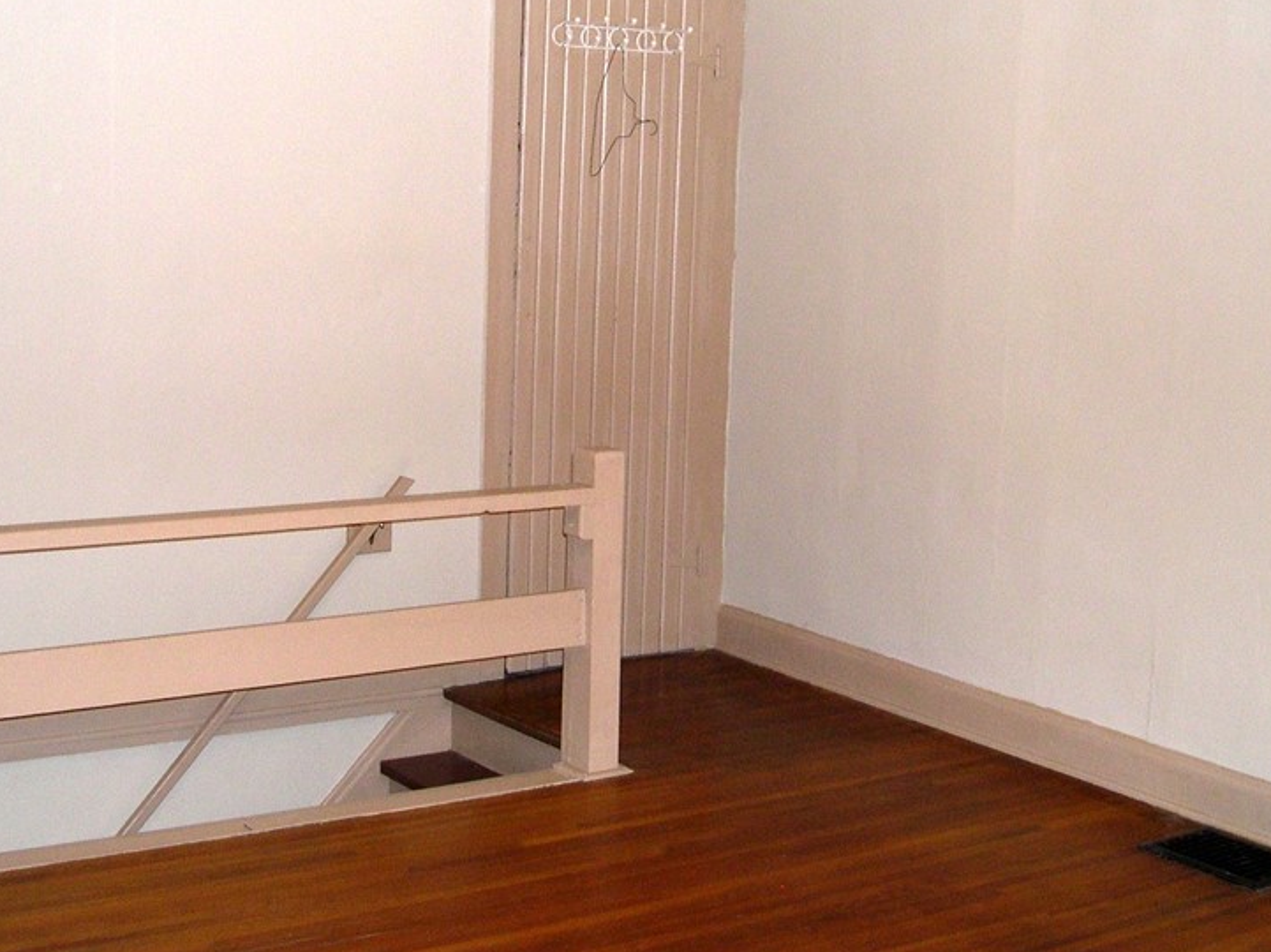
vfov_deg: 27.0
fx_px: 1982
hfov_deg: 35.5
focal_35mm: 54
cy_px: 434
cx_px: 554
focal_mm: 8
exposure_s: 1/60
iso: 157
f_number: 2.8
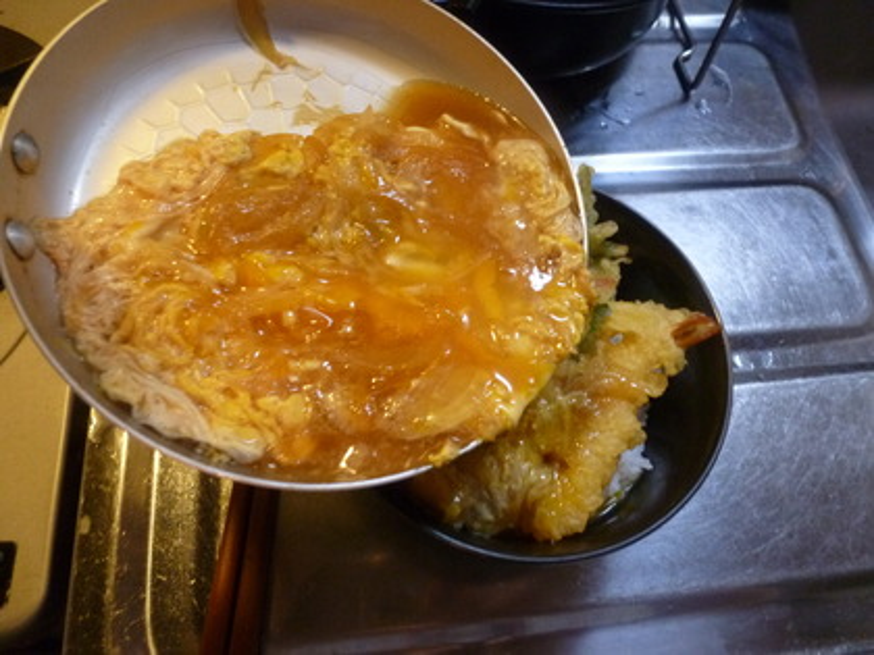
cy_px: 328
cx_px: 437
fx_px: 606
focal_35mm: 24
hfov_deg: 71.6
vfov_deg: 56.8
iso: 400
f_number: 3.3
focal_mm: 4.3
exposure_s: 1/25
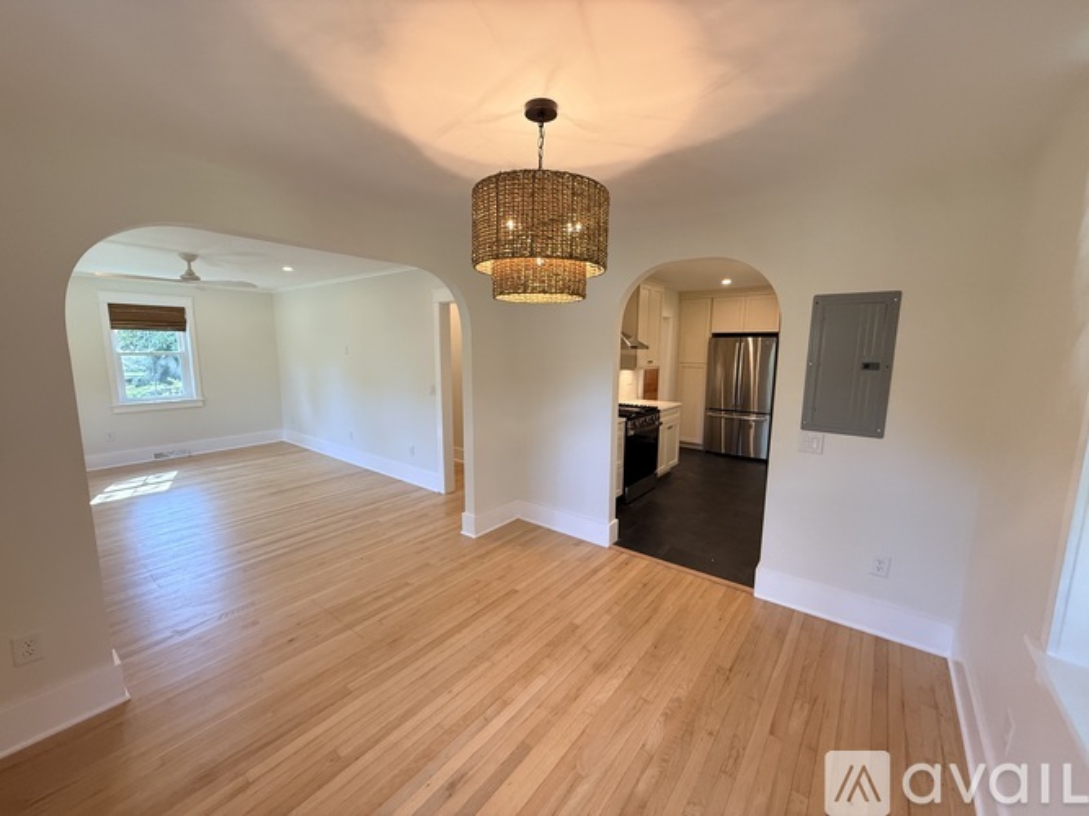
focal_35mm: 14
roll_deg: -0.6
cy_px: 408
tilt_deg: -8.0
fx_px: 440
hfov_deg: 102.1
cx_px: 544
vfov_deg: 85.7
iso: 250
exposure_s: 1/120
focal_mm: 2.22
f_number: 2.2
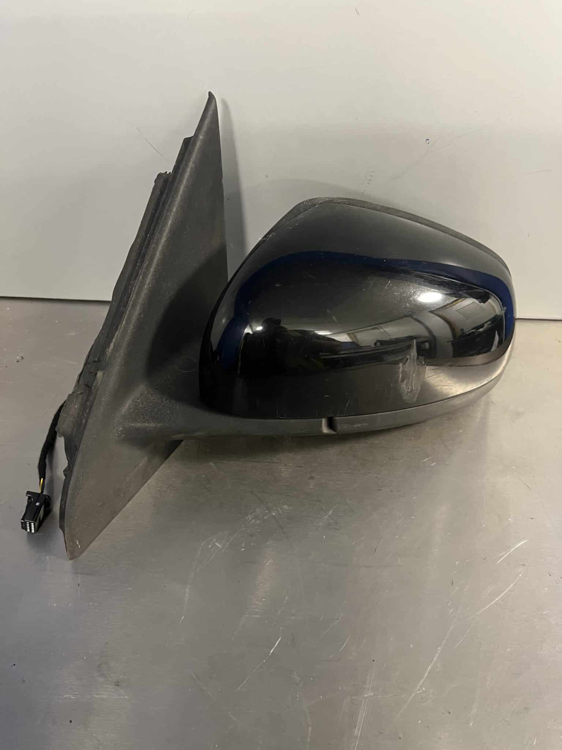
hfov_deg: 53.1
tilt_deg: -42.9
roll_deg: +3.9
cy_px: 375
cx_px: 281
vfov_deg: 67.3
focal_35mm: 26
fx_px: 563
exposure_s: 1/50
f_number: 1.6
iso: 500
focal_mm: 5.1
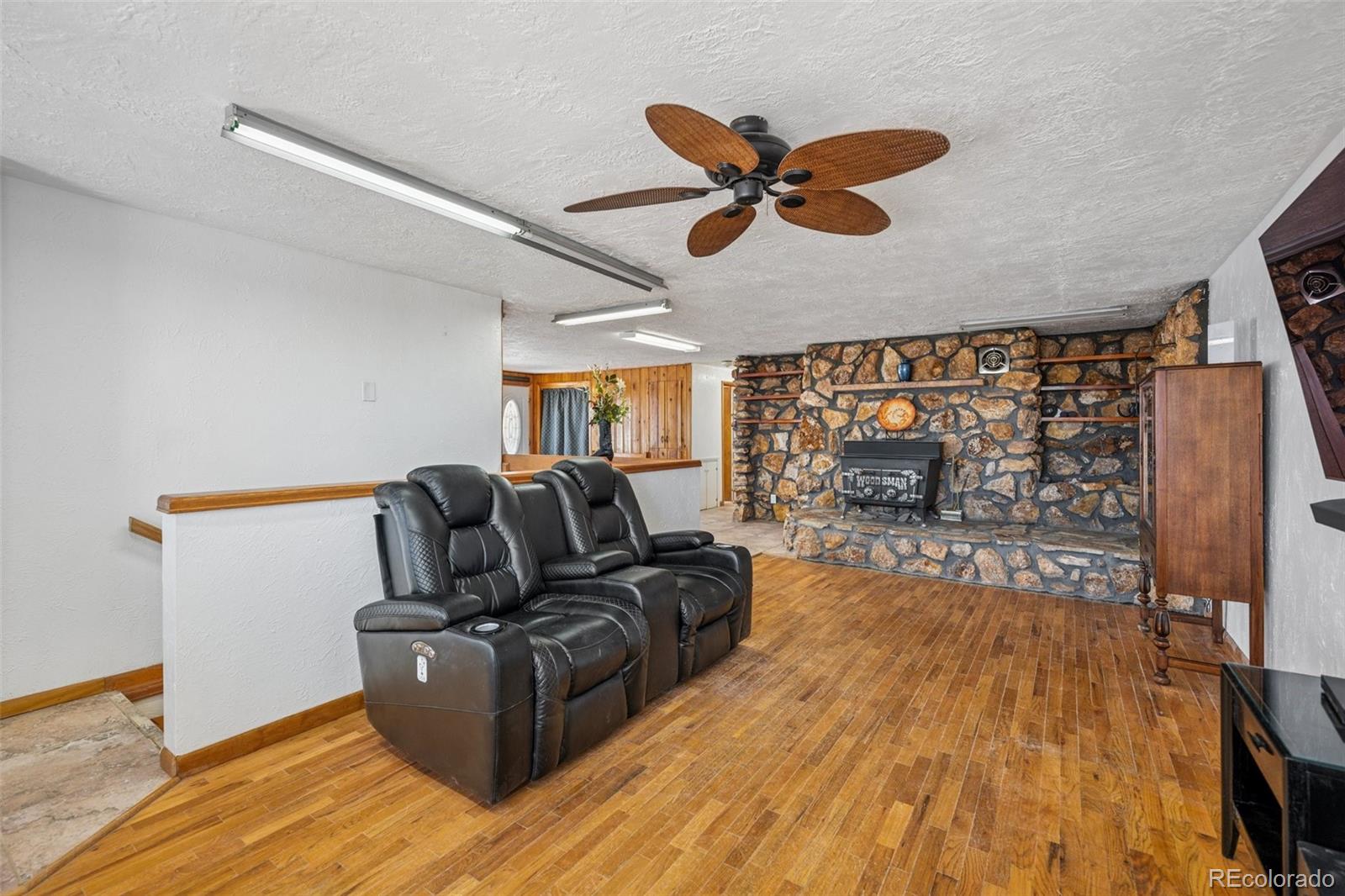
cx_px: 672
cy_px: 448
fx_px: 560
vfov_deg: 77.3
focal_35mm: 15
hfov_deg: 100.4
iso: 400
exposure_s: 1/50
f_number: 3.5
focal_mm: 15
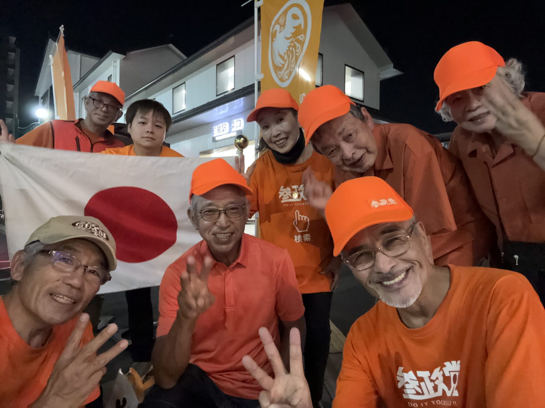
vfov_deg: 58.9
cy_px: 204
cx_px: 272
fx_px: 362
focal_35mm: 23
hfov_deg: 73.9
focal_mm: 2.69
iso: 1000
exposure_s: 1/17
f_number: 1.9
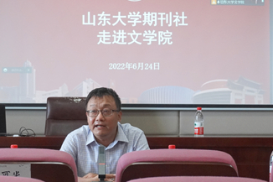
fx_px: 879
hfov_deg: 17.6
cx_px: 151
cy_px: 96
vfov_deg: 11.8
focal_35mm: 116
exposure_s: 1/160
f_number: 5.6
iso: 2500
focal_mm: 42
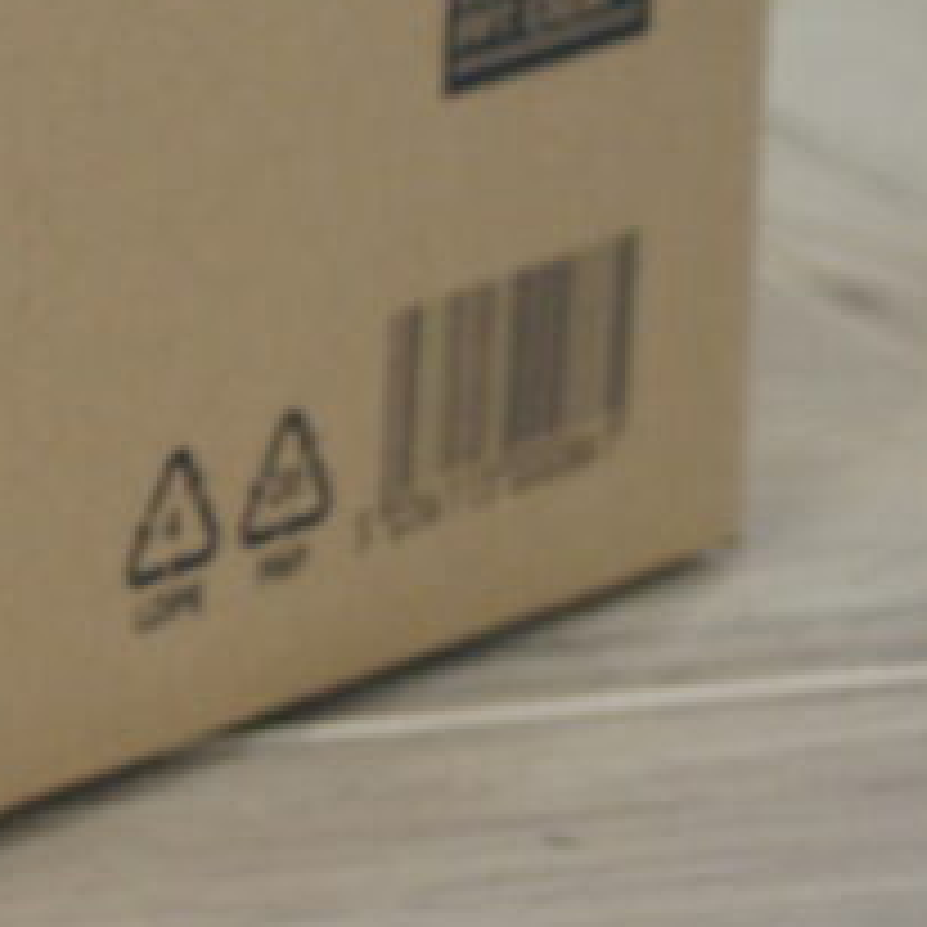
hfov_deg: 4.9
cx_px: -1102
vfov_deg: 5.0
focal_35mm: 349
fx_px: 10577
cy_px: 214
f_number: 4
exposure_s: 1/100
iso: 800
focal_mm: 55
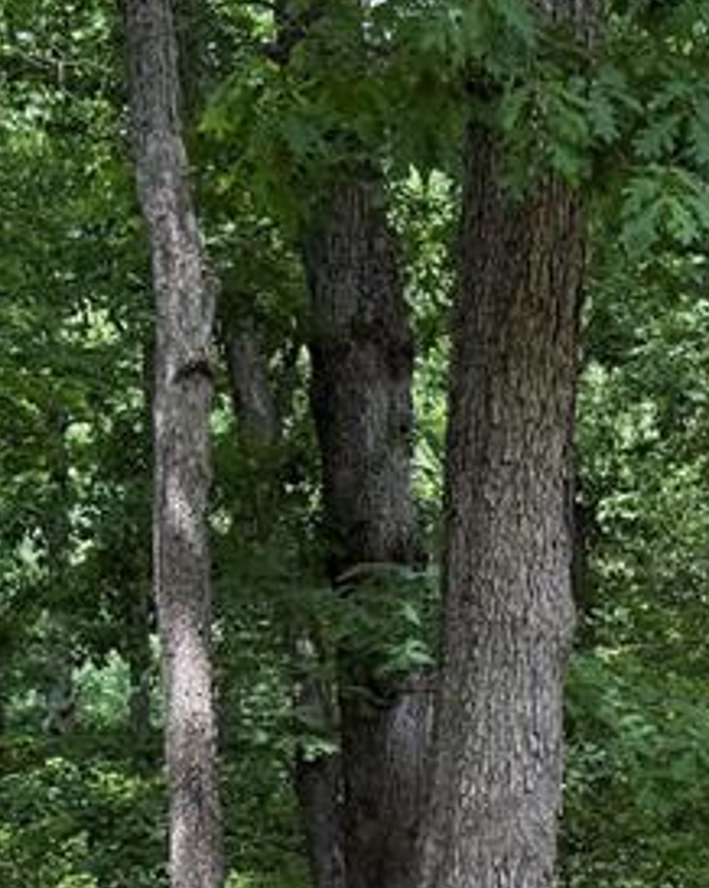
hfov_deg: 16.9
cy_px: 914
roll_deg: -2.0
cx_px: 774
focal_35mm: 88
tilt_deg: -7.6
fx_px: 2311
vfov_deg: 20.9
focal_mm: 6.76
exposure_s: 1/593
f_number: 1.78
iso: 80
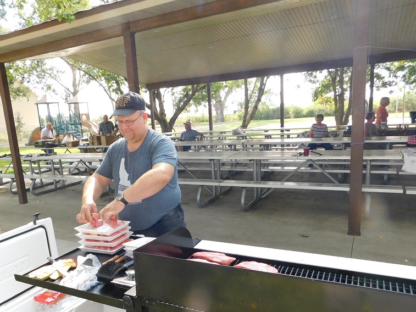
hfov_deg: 63.1
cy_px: 189
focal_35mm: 28
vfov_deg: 49.4
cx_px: 177
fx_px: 337
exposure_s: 1/160
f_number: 3
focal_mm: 4
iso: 125
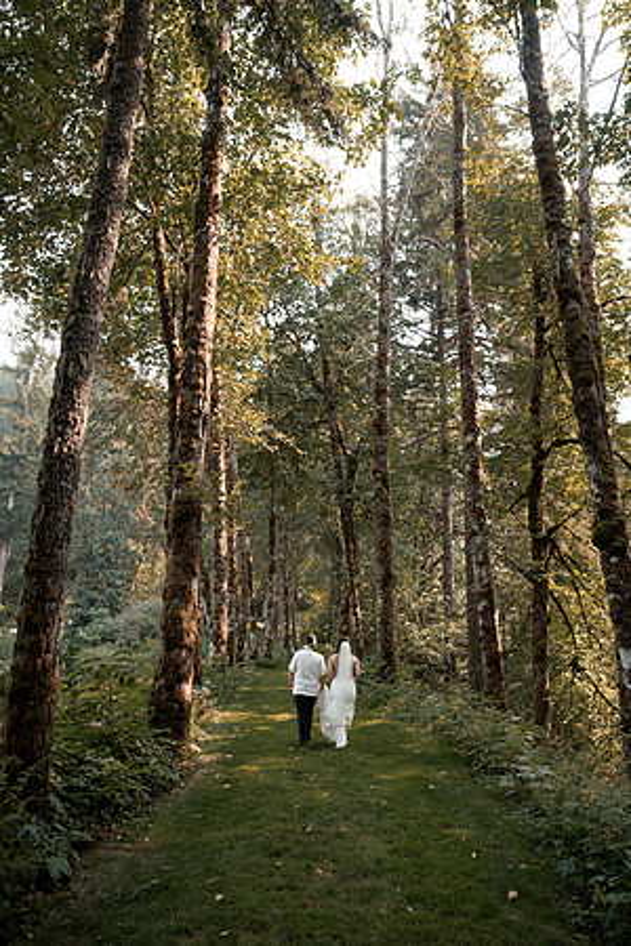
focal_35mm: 24
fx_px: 631
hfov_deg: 53.1
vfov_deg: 73.7
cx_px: 316
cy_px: 473
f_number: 2.8
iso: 320
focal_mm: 24
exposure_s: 1/800
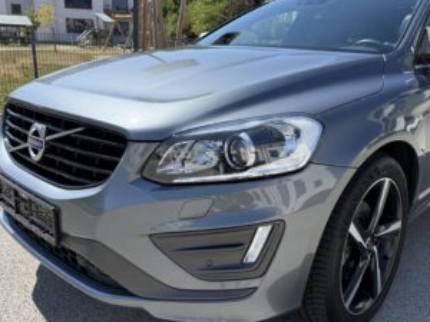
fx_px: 398
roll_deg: -2.2
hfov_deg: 56.3
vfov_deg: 44.1
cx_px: 261
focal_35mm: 32
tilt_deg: -14.3
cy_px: 145
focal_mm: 6.76
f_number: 1.78
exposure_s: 1/3953
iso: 100
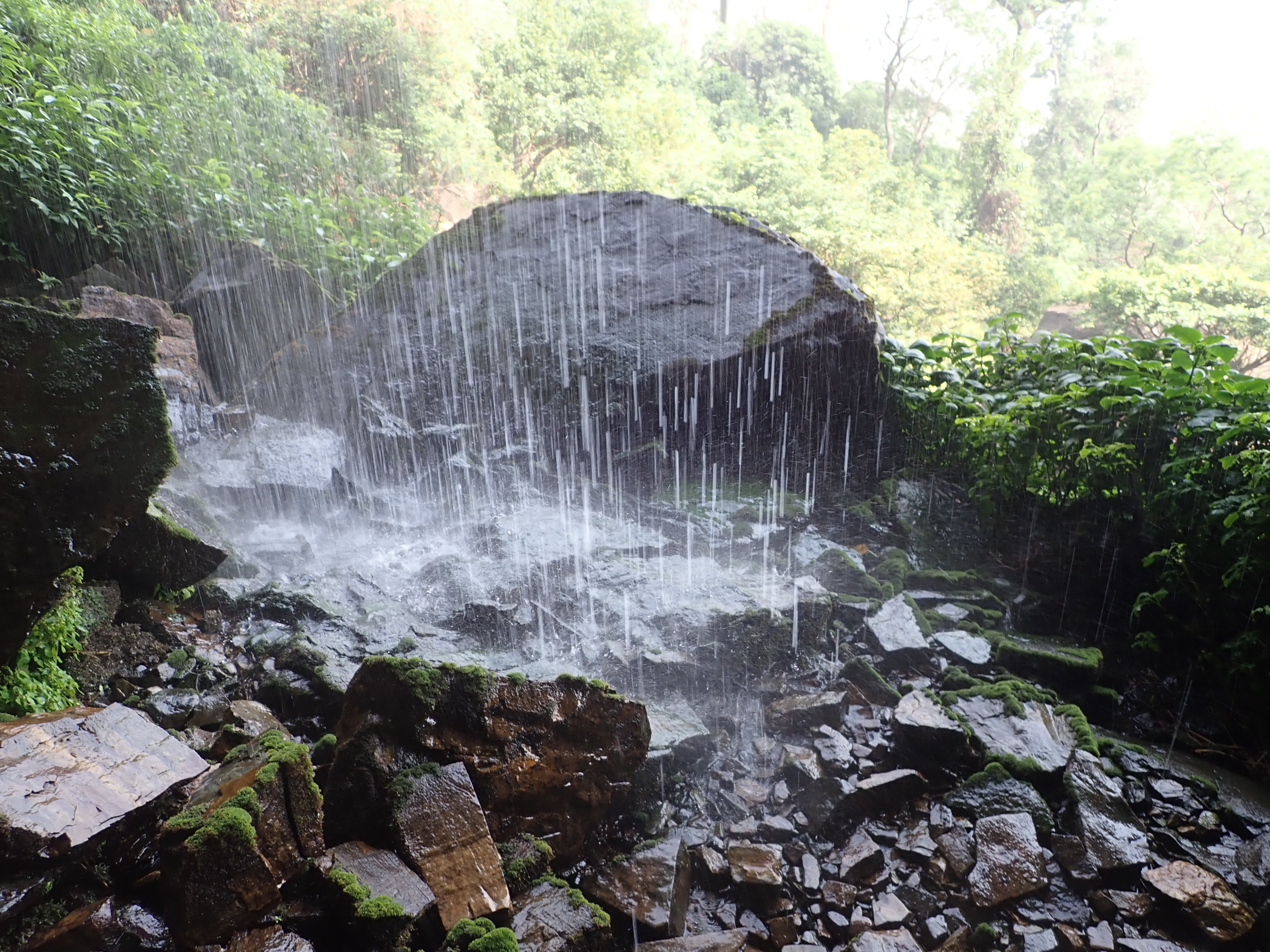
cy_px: 476
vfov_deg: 54.9
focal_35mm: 25
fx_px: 917
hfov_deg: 69.4
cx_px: 635
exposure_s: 1/60
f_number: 2.8
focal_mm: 4.5
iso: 100
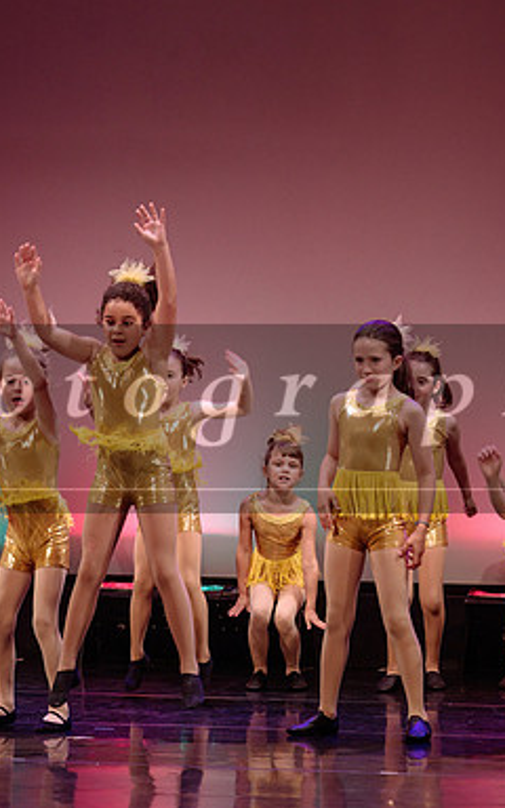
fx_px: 4338
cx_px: 200
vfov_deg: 10.6
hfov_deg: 6.7
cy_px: 405
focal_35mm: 197
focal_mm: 125
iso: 1600
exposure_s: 1/320
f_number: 2.8
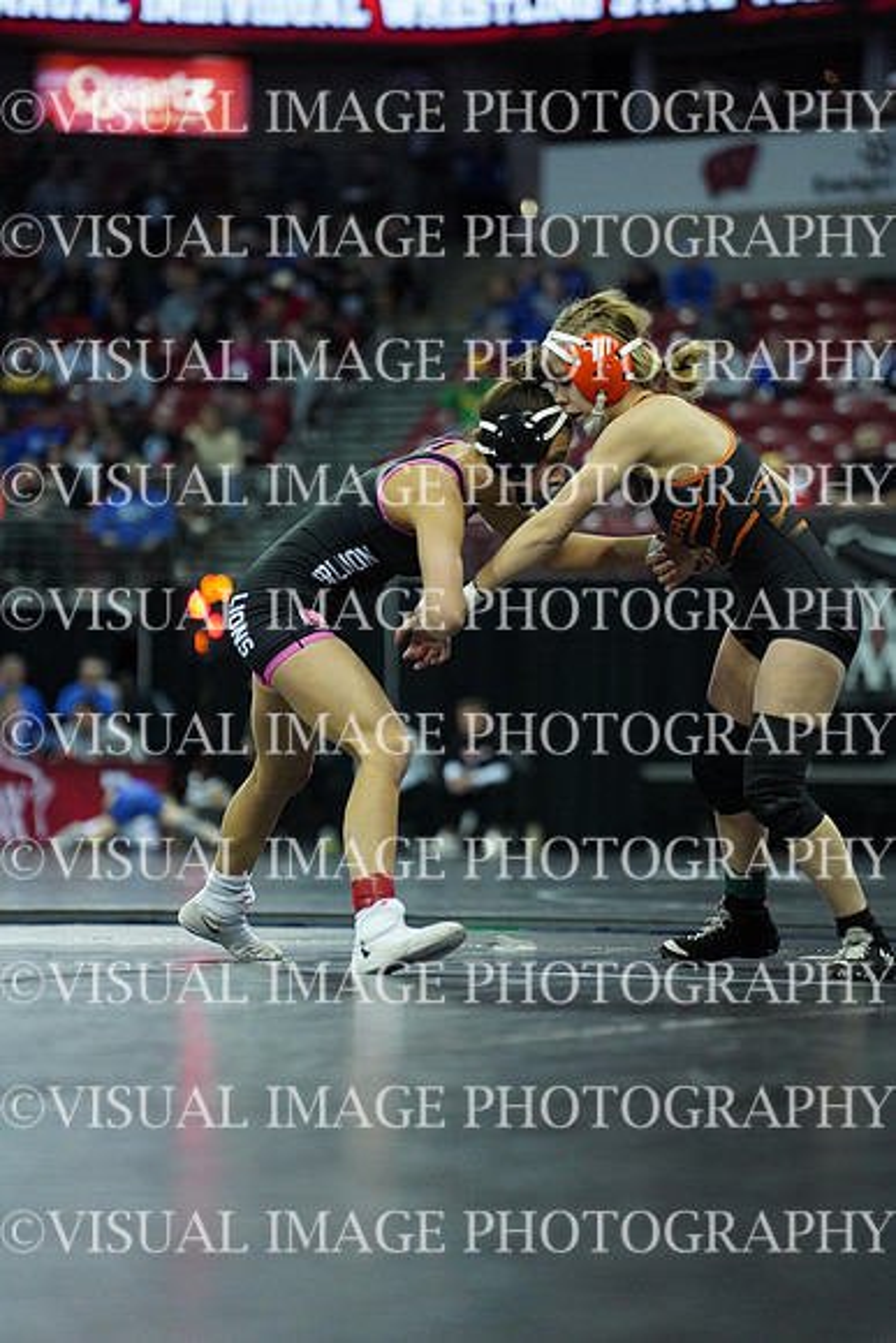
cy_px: 672
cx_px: 448
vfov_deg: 13.7
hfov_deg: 9.2
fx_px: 5596
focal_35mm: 150
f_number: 2.8
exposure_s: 1/1250
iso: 6400
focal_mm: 150
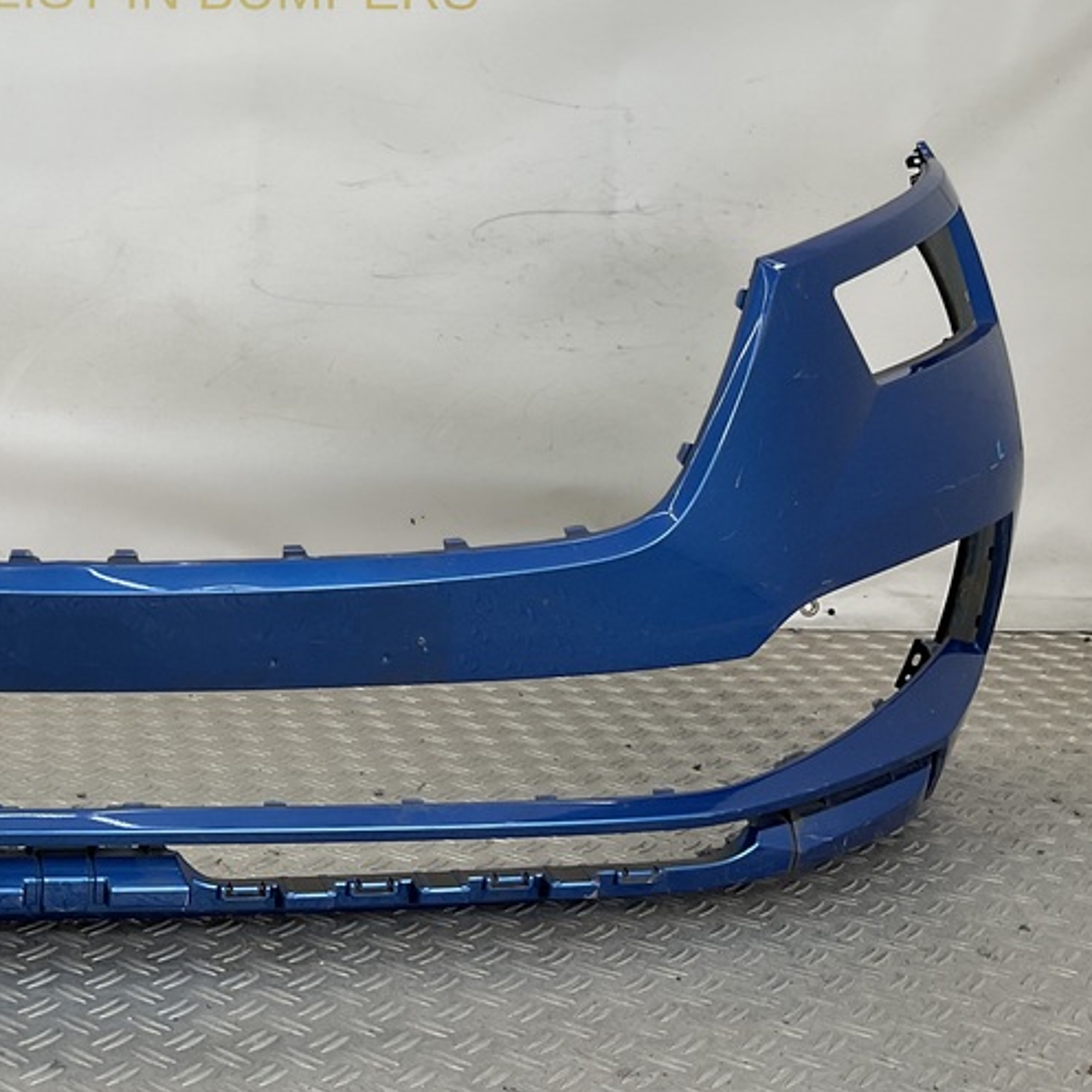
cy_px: 356
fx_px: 1856
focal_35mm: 52
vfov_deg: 32.5
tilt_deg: -8.5
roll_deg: -1.0
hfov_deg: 30.8
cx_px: 46
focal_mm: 3
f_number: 1.8
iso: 16
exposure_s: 1/175
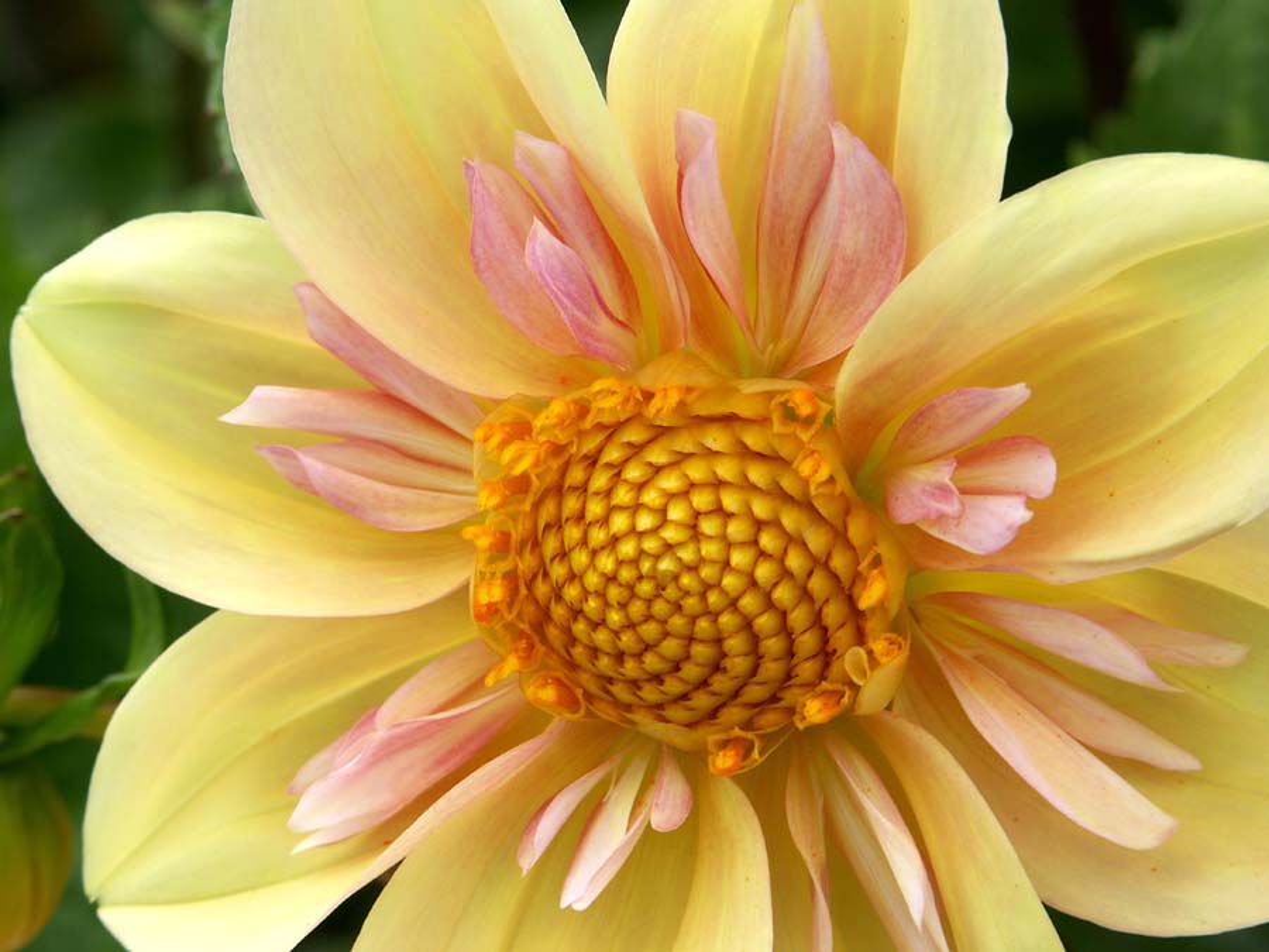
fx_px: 6269
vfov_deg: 8.7
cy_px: 476
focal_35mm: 171
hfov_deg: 11.6
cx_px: 634
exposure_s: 1/125
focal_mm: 43.19
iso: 64
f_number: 7.1
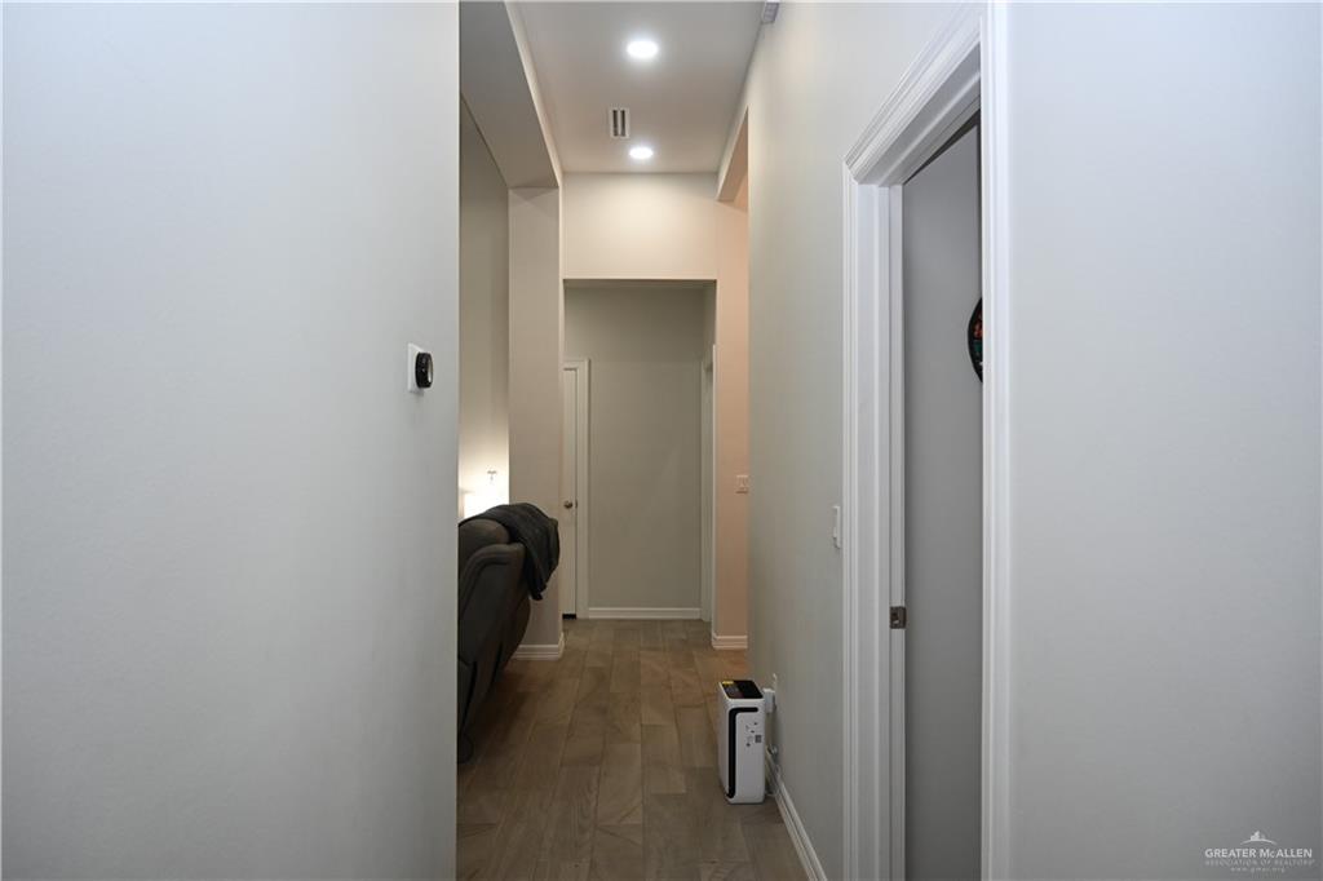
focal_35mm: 24
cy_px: 440
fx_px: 882
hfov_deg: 73.8
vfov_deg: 53.1
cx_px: 662
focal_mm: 16
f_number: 3.5
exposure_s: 1/125
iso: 500
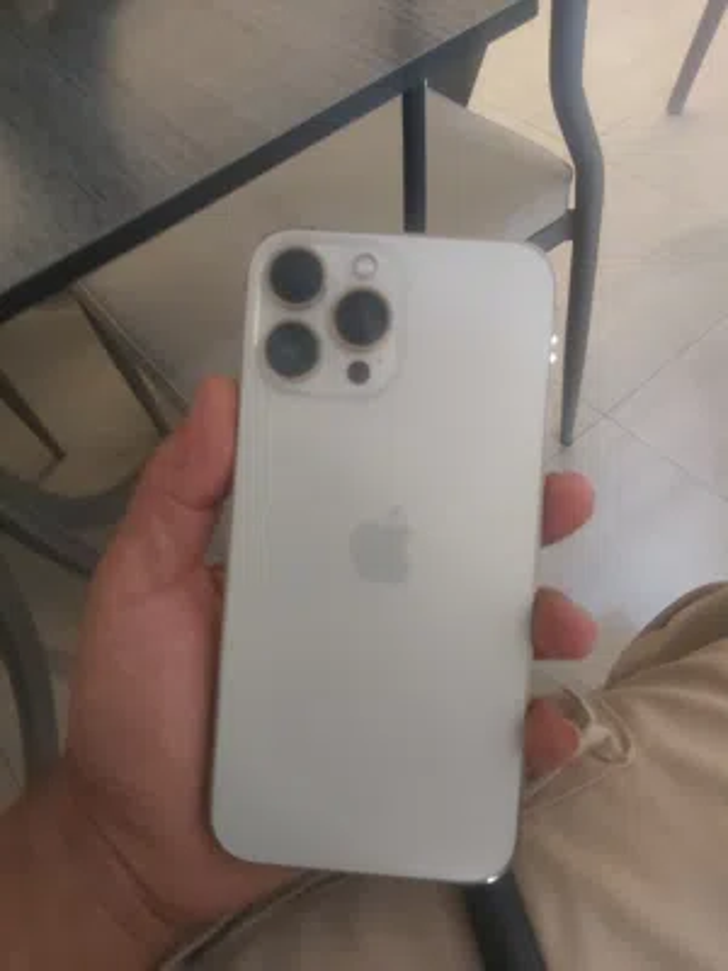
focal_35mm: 26
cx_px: 364
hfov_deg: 53.1
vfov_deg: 67.3
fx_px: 729
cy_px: 486
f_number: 1.7
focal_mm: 3.92
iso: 250
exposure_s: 1/50
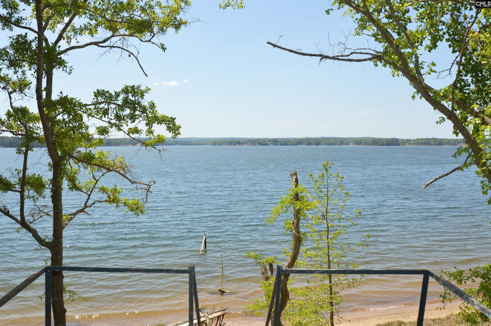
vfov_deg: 41.6
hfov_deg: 59.5
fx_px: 429
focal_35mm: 32
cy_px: 163
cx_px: 246
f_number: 8
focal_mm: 21
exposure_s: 1/200
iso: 100
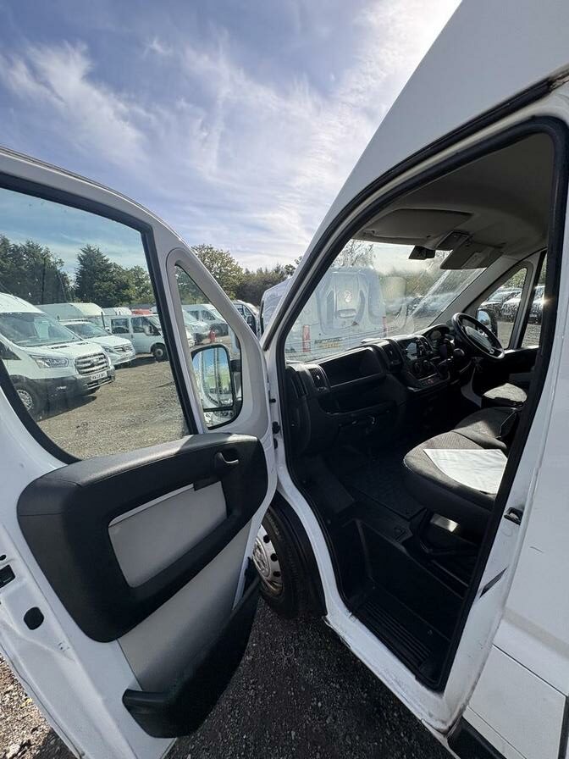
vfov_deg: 102.1
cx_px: 284
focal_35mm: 14
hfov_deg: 85.7
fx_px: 307
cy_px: 380
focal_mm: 2.22
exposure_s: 1/787
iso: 40
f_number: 2.2
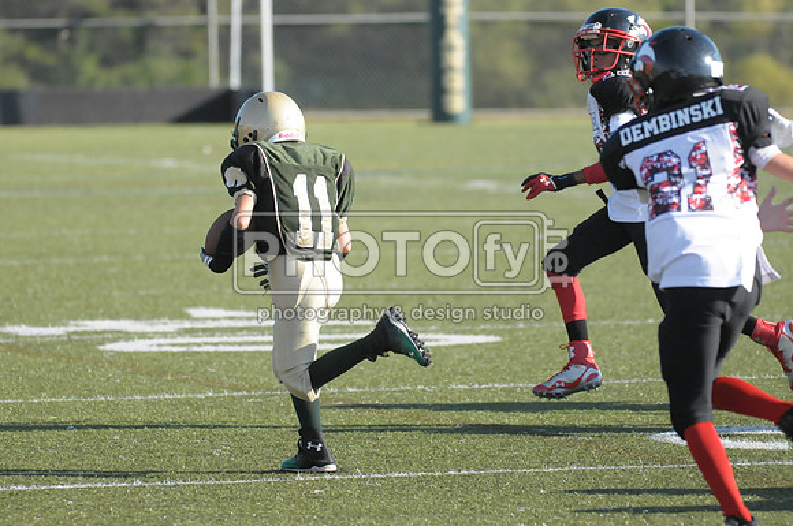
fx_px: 6599
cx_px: 396
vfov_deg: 4.6
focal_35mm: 300
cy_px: 263
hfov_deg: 6.9
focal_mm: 200
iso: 1600
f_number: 4
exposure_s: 1/5000
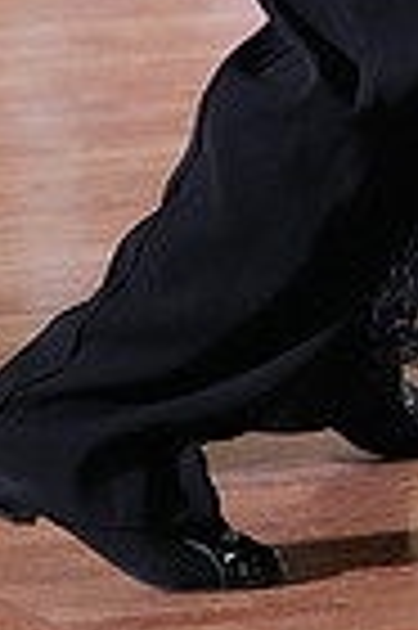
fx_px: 11872
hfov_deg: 2.0
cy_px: -526
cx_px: 573
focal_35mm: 680
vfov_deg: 3.0
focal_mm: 164
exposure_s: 1/400
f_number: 5
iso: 10000
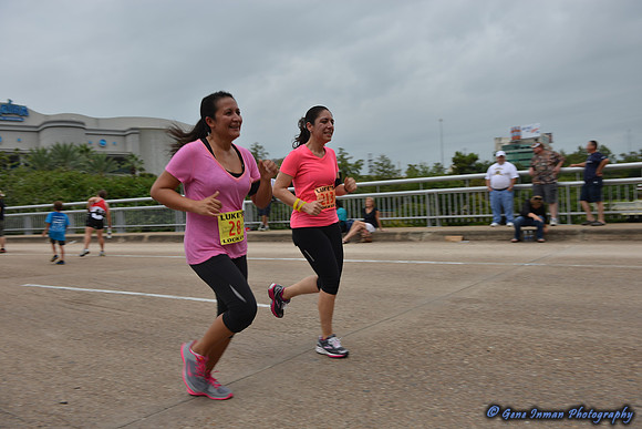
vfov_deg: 41.1
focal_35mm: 32
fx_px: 571
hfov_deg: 58.7
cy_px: 214
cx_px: 321
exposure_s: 1/160
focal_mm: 32
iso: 100
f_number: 5.6
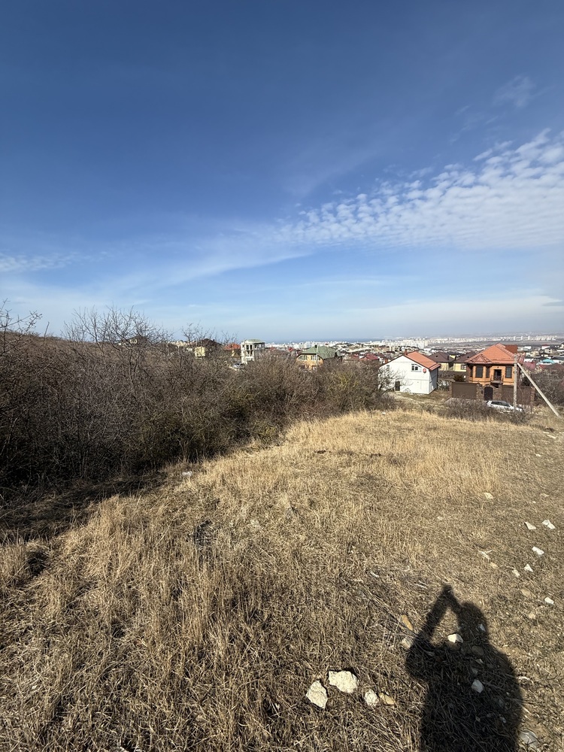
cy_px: 376
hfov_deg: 85.7
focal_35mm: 14
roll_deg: +2.6
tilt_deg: -5.0
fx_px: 304
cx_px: 282
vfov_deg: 102.1
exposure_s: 1/2976
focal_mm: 2.22
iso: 50
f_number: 2.2
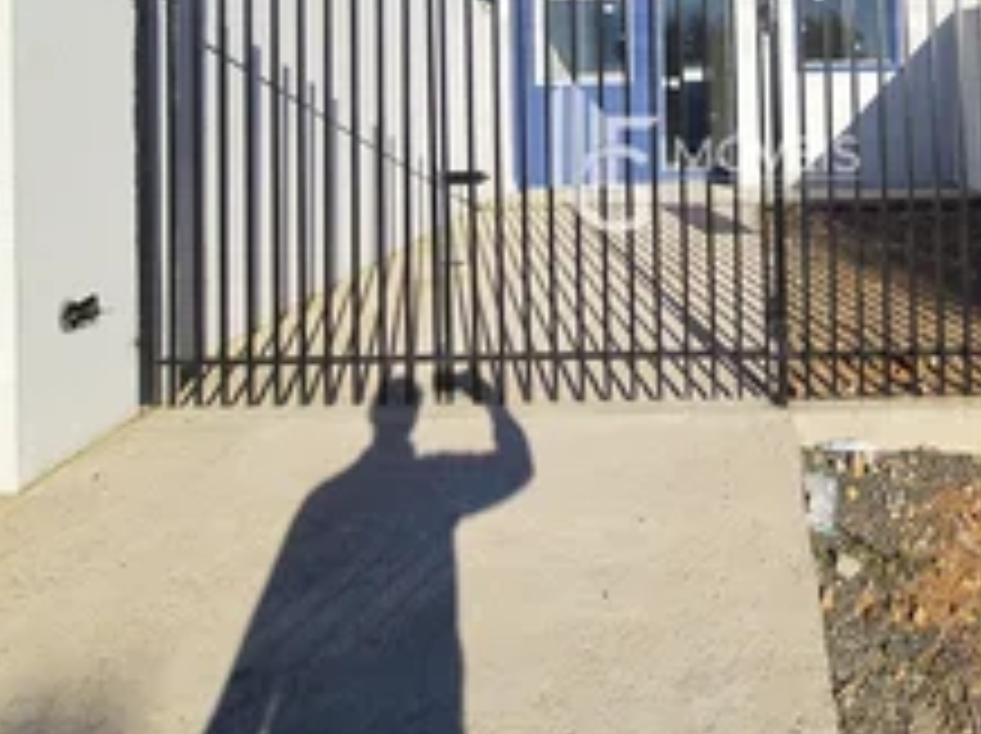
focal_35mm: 23
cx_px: 706
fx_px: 651
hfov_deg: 70.2
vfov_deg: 55.0
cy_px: 155
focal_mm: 1.74
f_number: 2.2
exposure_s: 1/1324
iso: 50
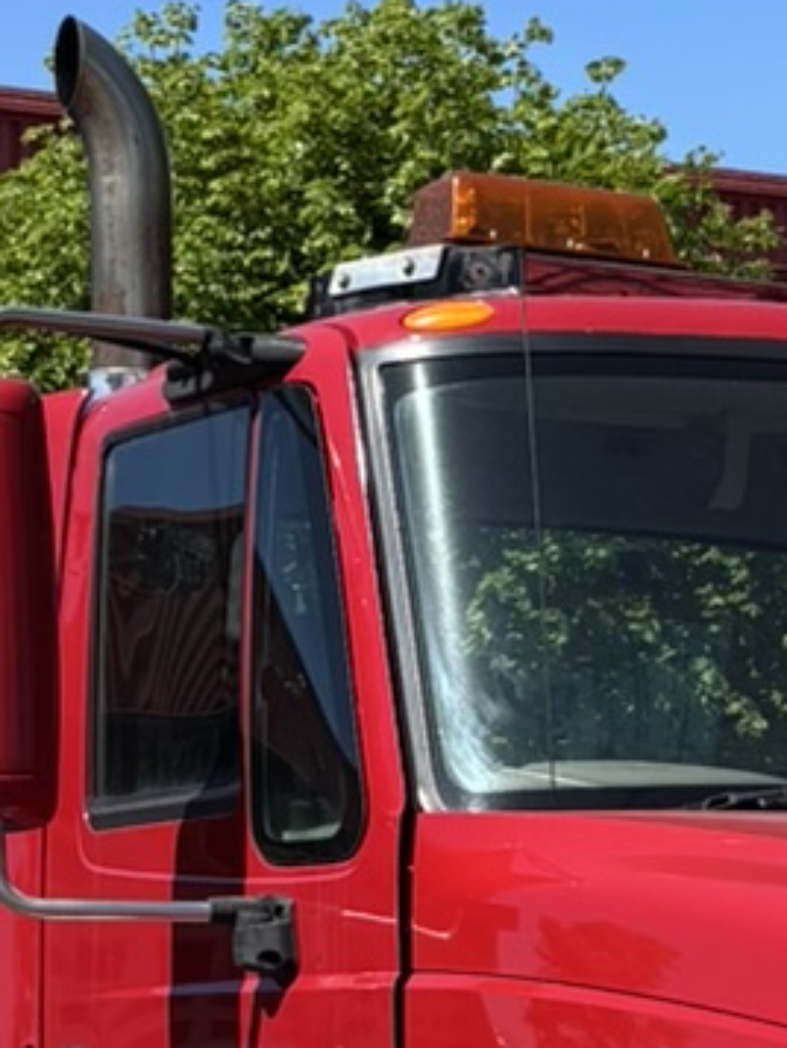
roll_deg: -0.7
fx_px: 4514
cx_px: 890
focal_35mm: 149
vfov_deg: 13.1
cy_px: 1045
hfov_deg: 9.8
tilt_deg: +0.1
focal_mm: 5.96
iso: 50
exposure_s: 1/2288
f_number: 1.6
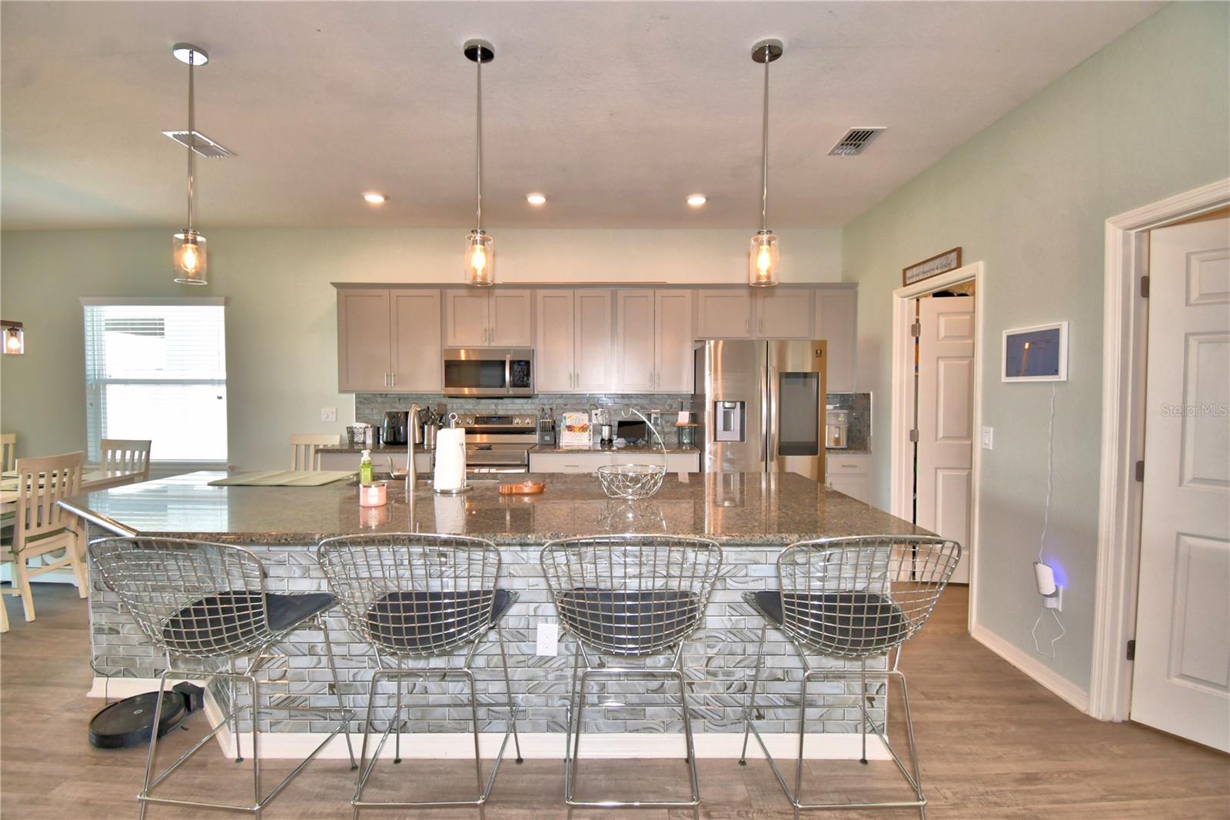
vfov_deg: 77.3
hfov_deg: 100.4
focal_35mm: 15
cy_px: 410
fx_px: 512
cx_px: 615
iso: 180
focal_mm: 10
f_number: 4.5
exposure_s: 1/60
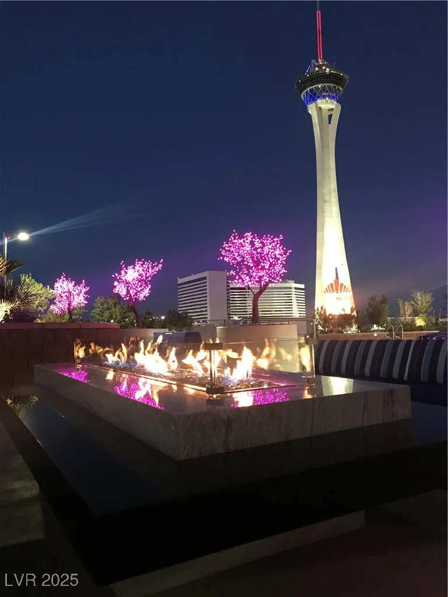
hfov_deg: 49.7
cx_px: 224
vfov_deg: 63.4
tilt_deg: +5.3
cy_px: 298
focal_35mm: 28
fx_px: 483
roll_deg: +1.4
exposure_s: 1/7
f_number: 1.8
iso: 100
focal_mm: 3.99
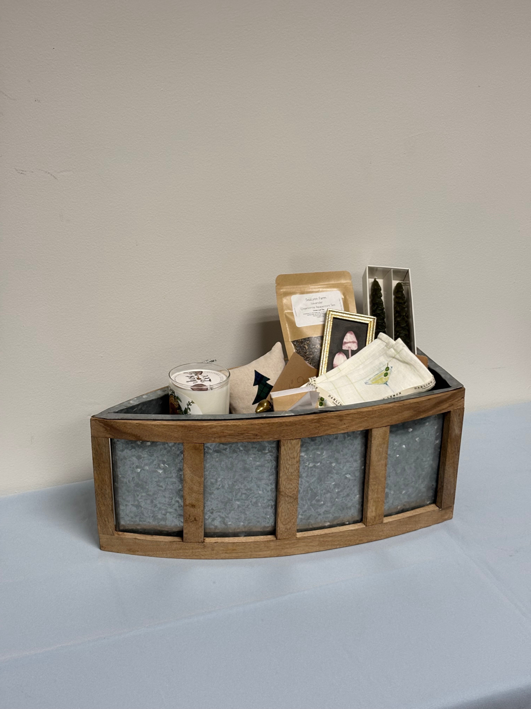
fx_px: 1064
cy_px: 354
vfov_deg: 36.8
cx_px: 266
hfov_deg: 28.0
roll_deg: -1.2
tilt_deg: -25.2
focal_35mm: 52
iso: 80
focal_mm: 5.96
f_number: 1.6
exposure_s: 1/60
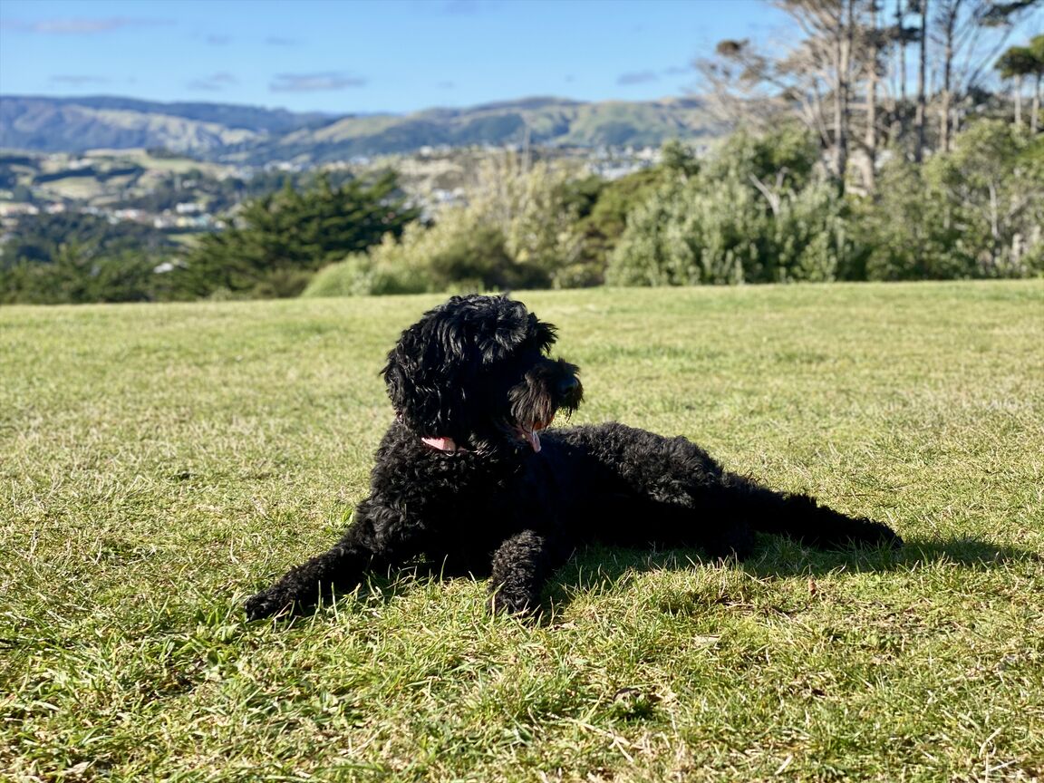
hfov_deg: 36.8
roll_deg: -1.1
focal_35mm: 52
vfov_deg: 28.0
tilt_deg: -6.7
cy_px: 392
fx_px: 1568
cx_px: 522
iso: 20
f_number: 2
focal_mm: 6
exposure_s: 1/318
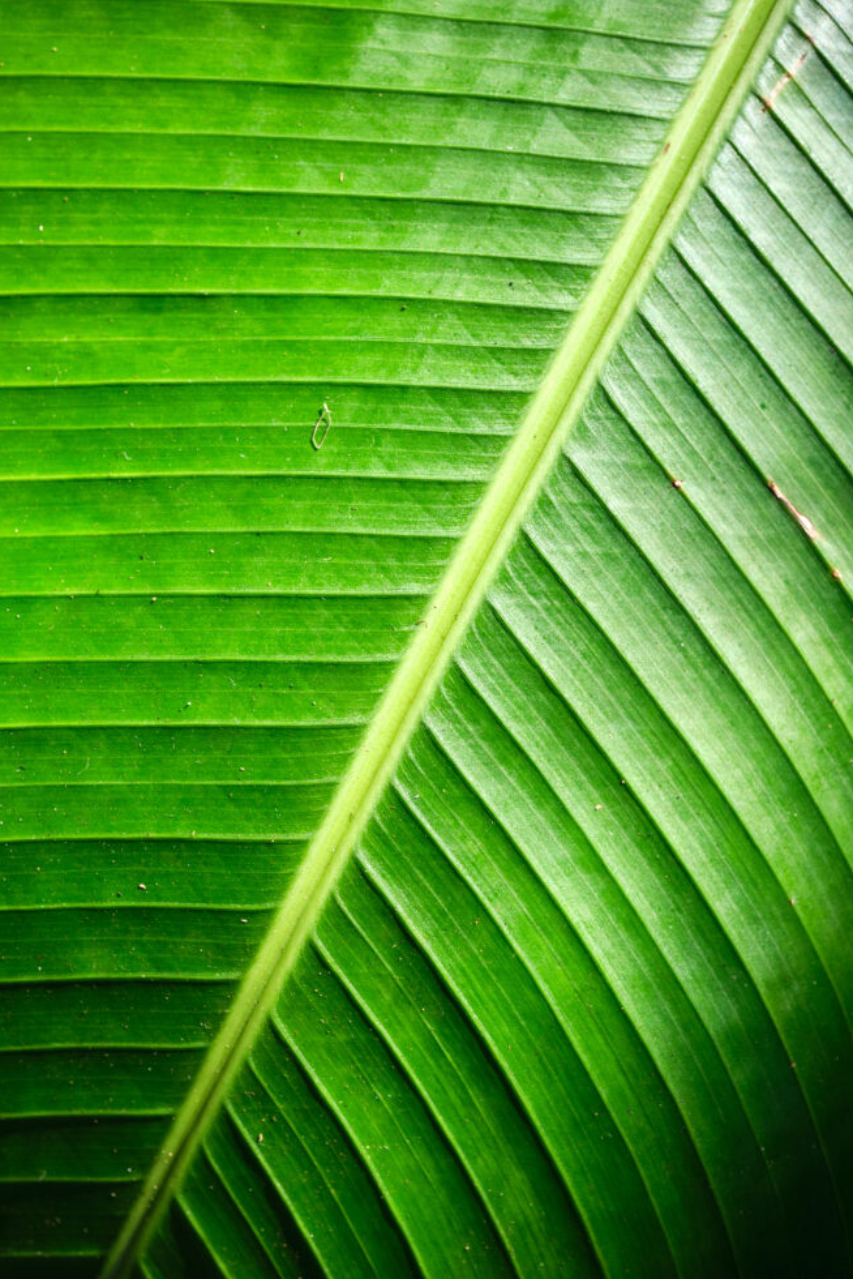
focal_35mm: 47
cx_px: 428
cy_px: 655
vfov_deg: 41.9
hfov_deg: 28.7
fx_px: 1669
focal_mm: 30
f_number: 5
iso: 160
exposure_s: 1/220
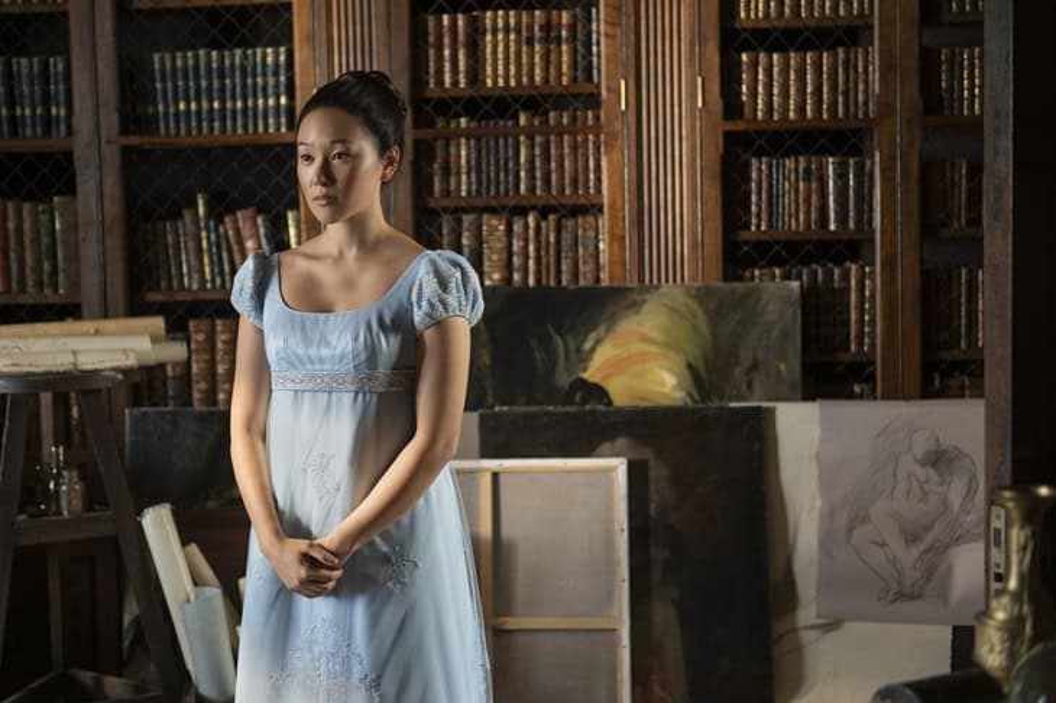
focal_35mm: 62
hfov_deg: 32.4
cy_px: 352
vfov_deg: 21.9
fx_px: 1818
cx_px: 528
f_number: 2.8
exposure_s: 1/80
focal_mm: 62
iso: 1250
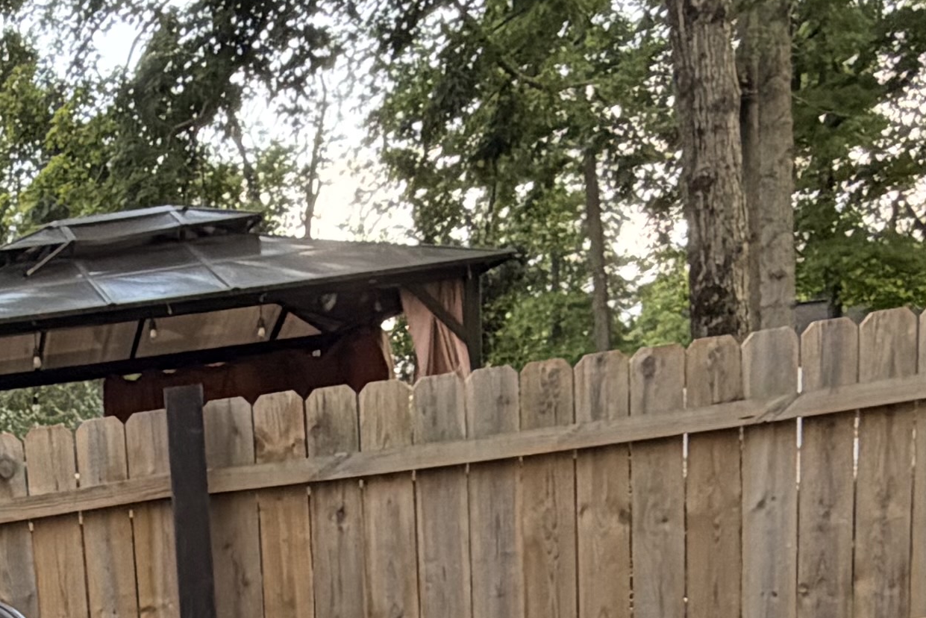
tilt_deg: -15.9
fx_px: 1724
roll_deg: +6.8
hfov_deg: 27.3
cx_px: -115
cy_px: 1075
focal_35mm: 67
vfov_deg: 17.1
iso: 160
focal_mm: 2.22
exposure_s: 1/121
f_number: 2.2
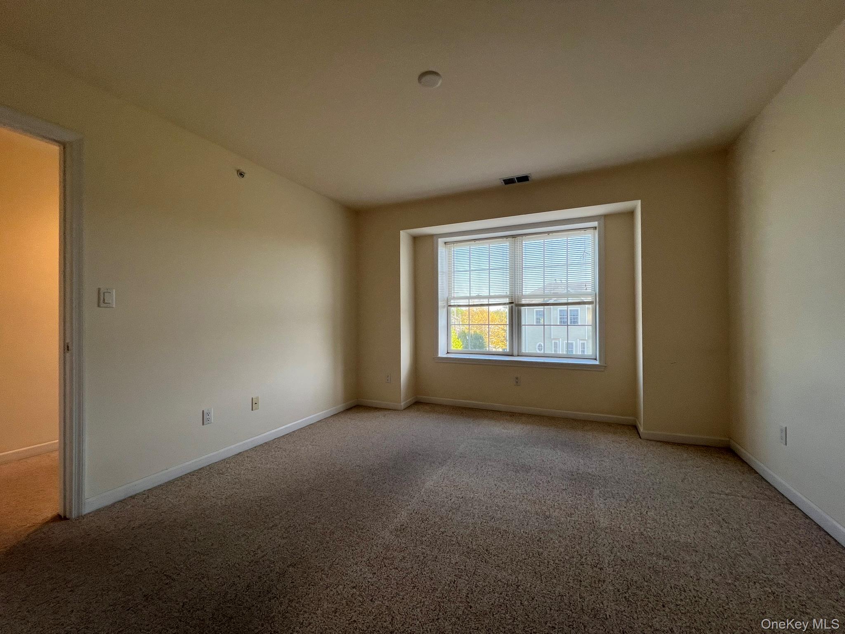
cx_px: 422
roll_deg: +0.1
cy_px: 317
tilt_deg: -0.4
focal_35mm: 13
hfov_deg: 106.2
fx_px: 317
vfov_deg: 89.9
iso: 64
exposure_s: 1/120
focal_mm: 1.57
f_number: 1.8
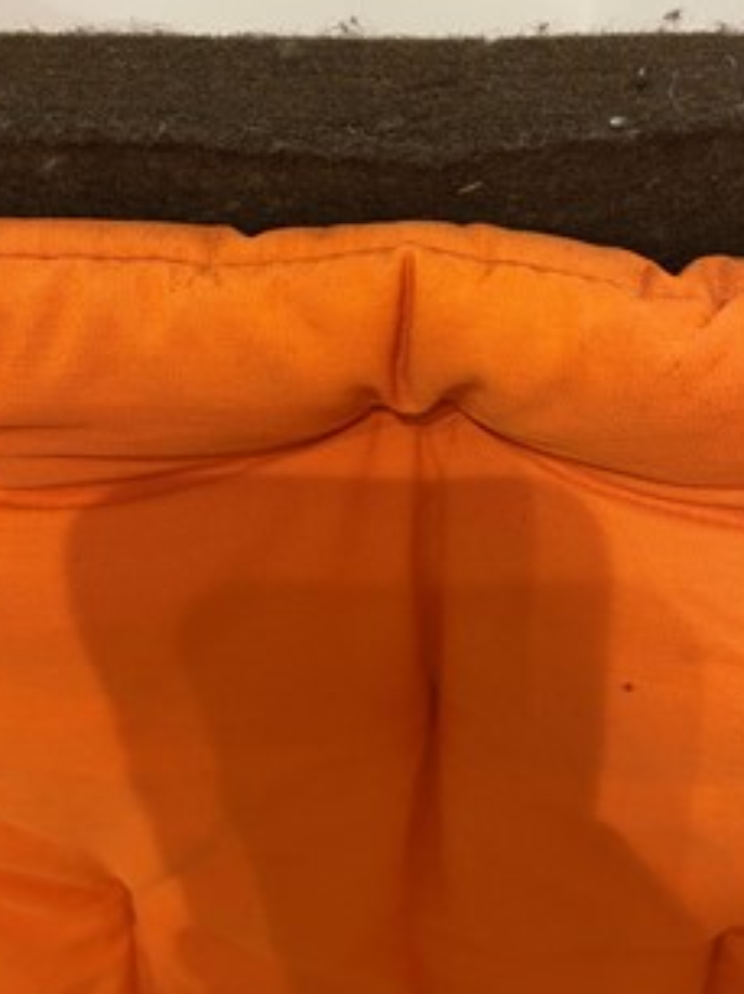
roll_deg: +1.4
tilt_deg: -38.3
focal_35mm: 34
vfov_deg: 53.8
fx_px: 976
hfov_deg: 41.6
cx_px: 442
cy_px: 432
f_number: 1.8
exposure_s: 1/50
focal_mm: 4.25
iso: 200
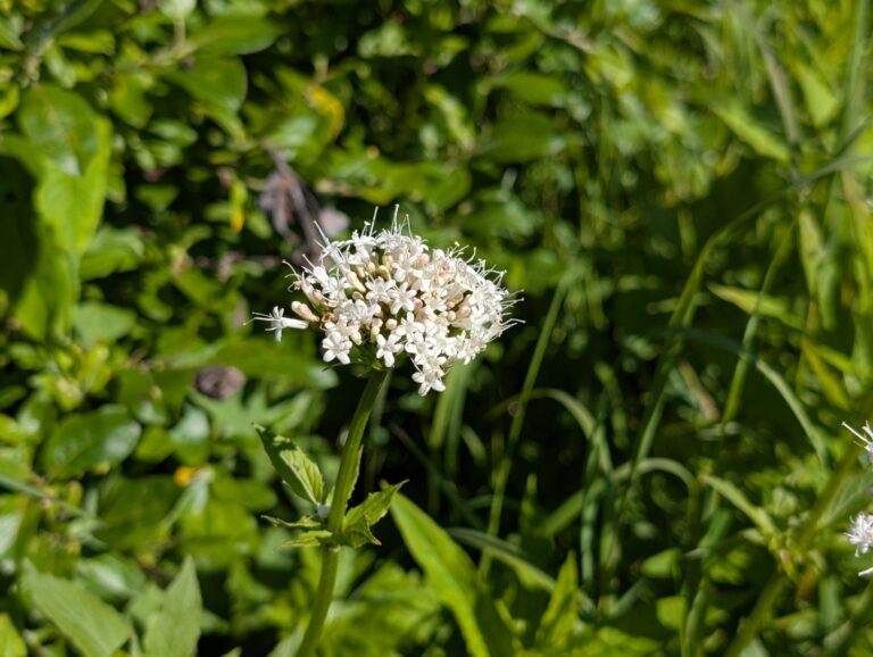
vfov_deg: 29.7
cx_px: 436
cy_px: 328
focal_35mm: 49
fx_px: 1237
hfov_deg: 38.9
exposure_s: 1/1399
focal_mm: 6.9
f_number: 1.68
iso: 20
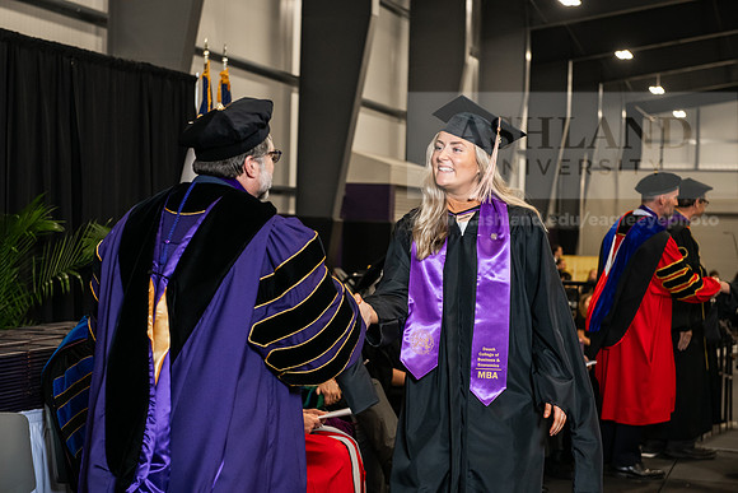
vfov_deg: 19.5
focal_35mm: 70
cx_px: 369
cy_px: 246
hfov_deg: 28.8
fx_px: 1435
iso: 2000
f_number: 5
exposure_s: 1/200
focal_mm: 70
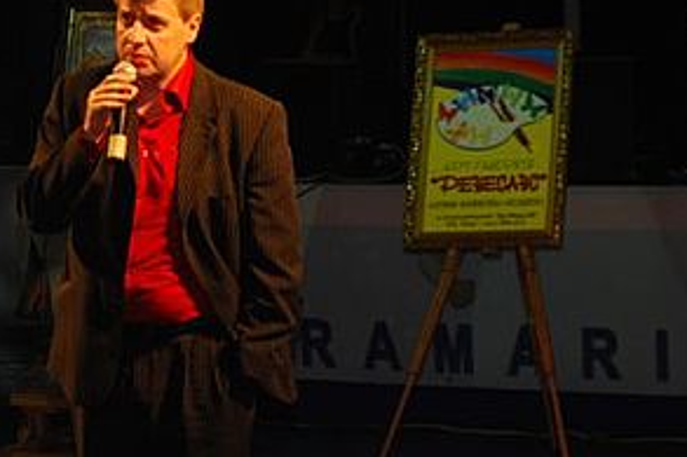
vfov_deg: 7.4
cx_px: 141
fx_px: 3525
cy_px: 239
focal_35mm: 185
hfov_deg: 11.1
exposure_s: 1/160
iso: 400
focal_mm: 75
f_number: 2.8
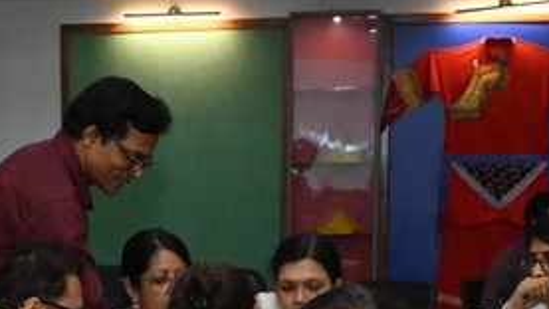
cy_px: 527
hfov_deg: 19.1
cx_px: 115
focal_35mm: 111
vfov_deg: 10.4
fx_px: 1612
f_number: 6.3
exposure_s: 1/160
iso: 2500
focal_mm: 32.5
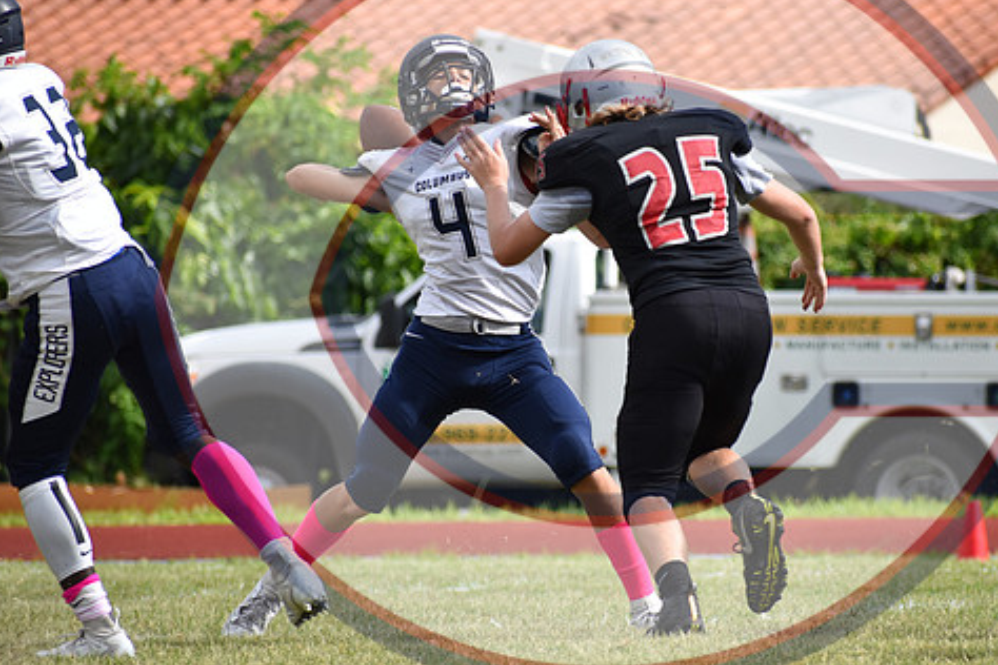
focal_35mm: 496
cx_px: 596
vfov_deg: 2.8
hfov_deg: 4.2
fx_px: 13749
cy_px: 298
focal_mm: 270
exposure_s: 1/1250
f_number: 6
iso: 400
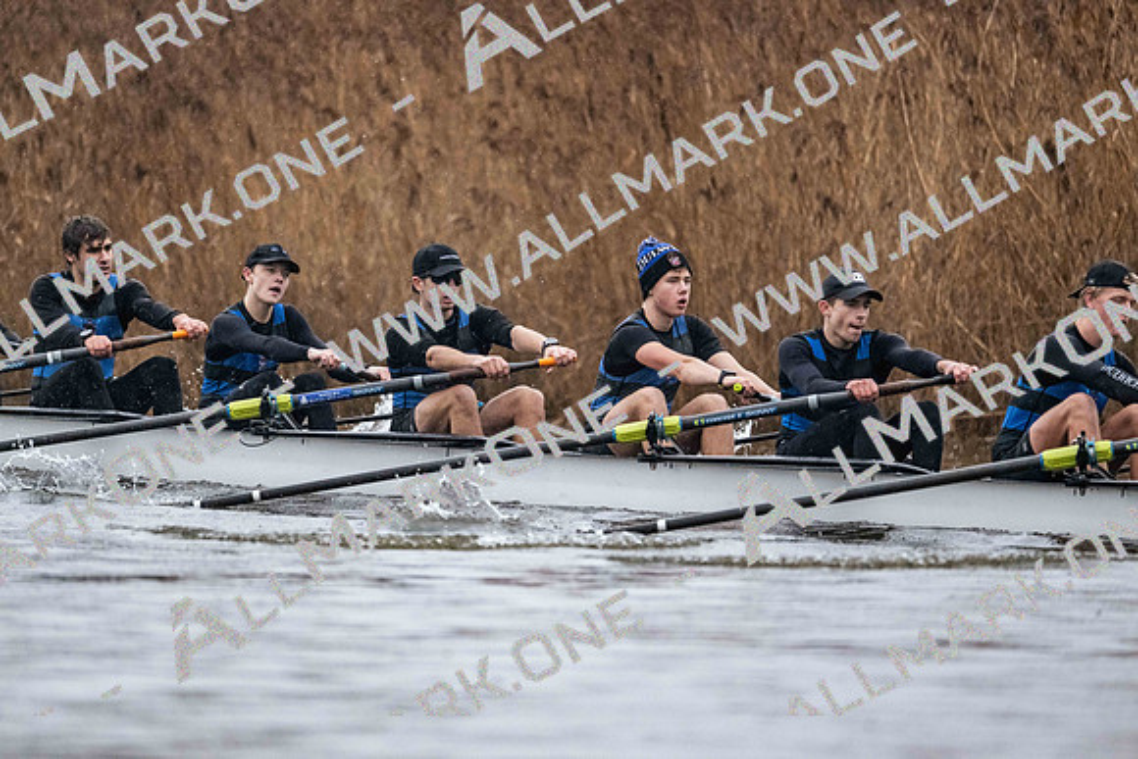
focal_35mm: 400
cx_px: 569
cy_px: 380
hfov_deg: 5.2
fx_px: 12647
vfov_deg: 3.4
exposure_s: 1/1600
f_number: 4.5
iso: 5000
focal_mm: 400
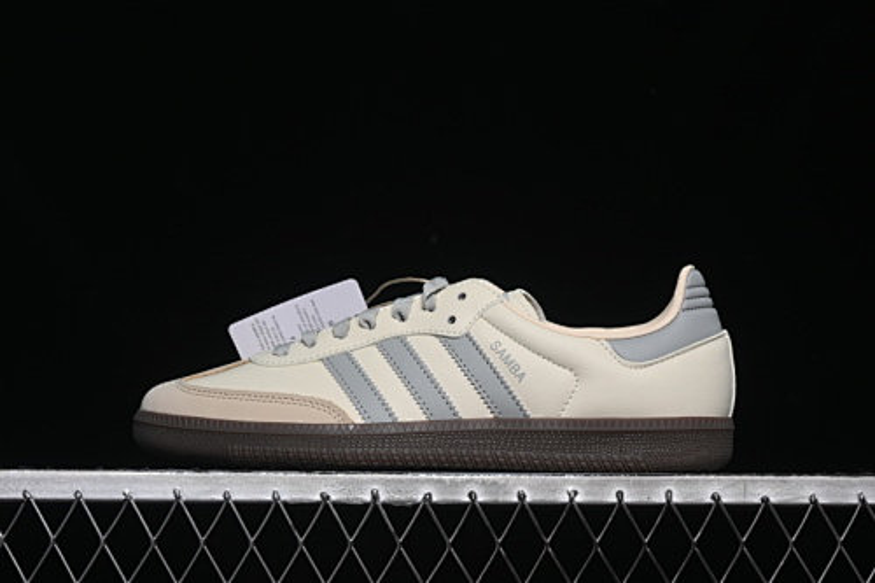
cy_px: 292
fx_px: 1822
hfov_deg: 27.0
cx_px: 438
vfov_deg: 18.2
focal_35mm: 75
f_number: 7.1
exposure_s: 1/60
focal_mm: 50
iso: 160
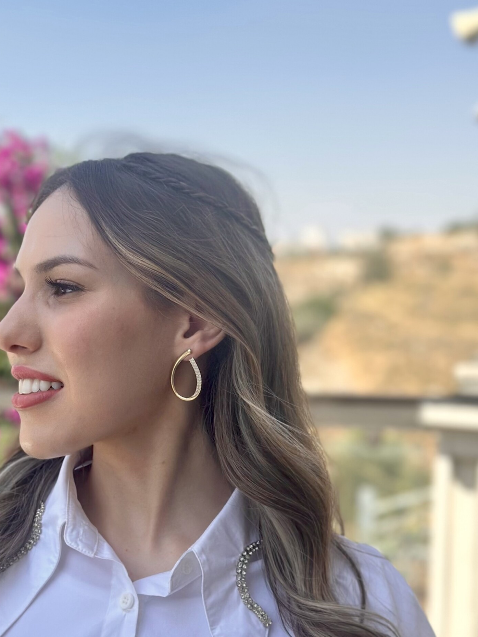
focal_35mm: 66
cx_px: 160
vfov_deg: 29.3
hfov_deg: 22.2
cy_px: 394
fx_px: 1215
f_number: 1.78
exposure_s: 1/2252
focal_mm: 6.86
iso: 80
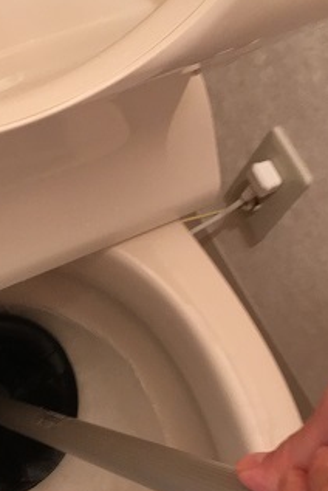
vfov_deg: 34.4
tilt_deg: -68.6
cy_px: 359
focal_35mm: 57
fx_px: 777
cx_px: 28
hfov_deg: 23.2
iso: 200
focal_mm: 4.15
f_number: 2.2
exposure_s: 1/17
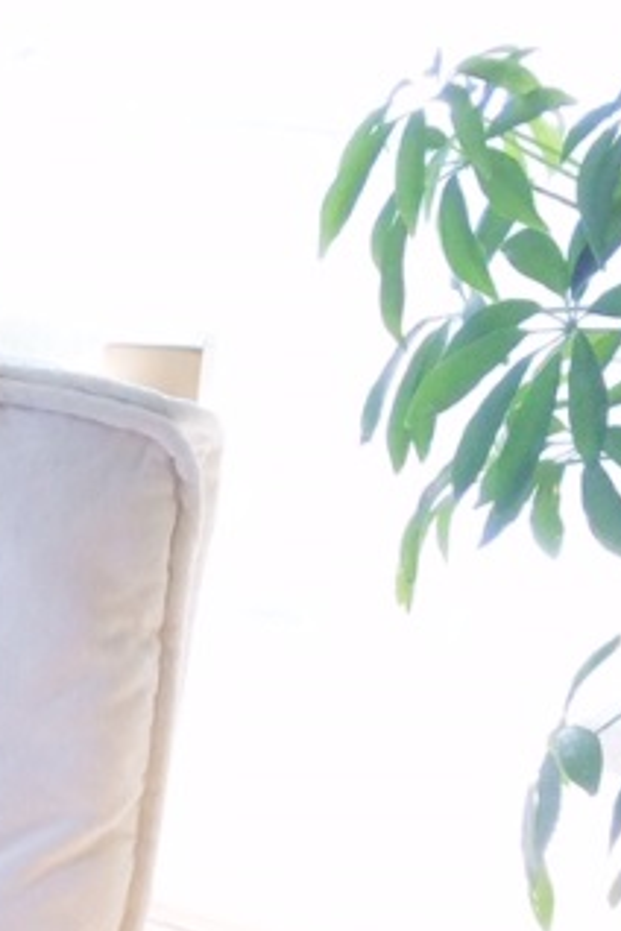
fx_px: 2587
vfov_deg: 17.8
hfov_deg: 12.5
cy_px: 1474
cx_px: -479
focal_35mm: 100
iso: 32
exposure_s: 1/40
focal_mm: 4.15
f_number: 2.2
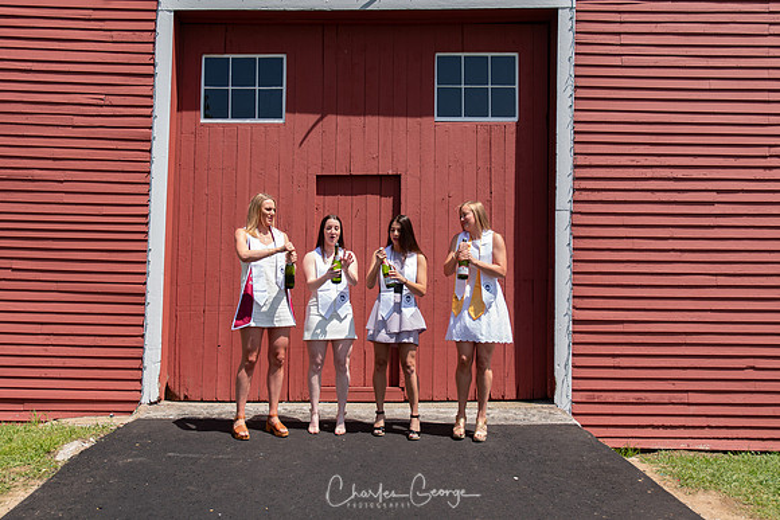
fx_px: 814
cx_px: 390
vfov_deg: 35.5
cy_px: 260
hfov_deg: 51.2
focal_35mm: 38
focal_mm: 25
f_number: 5.6
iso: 100
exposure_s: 1/250
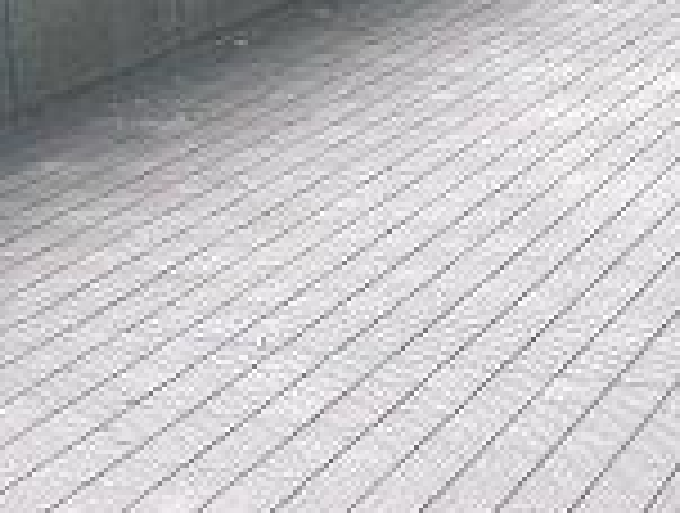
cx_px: 901
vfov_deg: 10.5
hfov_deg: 13.6
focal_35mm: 139
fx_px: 2737
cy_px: -122
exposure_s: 1/59.7
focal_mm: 10
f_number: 3.5
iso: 64
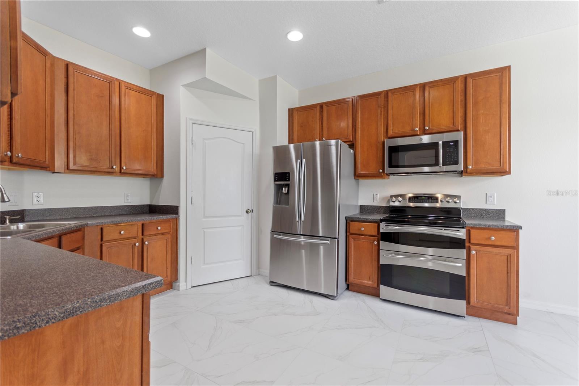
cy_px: 193
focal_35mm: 15
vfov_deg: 77.3
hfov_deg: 100.4
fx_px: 241
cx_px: 290
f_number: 4
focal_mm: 10
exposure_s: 1/3
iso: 100
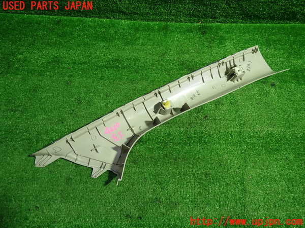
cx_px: 152
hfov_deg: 69.4
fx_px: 220
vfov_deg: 54.9
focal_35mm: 25
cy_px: 114
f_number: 2
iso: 200
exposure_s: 1/40
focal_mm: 4.5
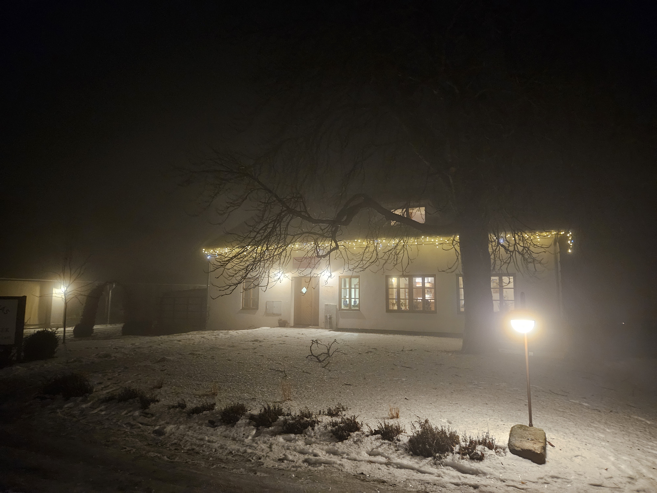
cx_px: 328
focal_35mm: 23
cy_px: 246
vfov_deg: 58.9
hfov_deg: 73.9
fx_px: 437
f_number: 1.8
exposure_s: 1/25
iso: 800
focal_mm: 5.4
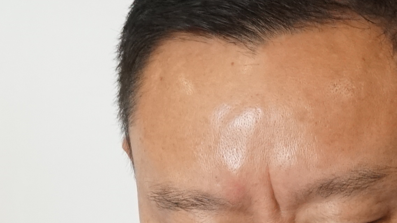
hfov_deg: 6.2
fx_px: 3663
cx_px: 353
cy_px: 521
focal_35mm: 348
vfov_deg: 3.4
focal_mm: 42
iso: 1000
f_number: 5
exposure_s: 1/80
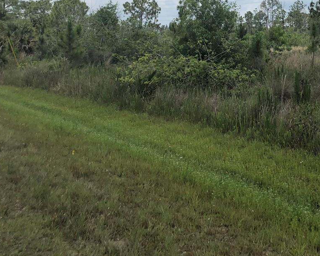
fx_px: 540
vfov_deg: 25.5
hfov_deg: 32.5
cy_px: 8
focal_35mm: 57
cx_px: 235
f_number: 1.8
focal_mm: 3.99
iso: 20
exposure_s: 1/3040
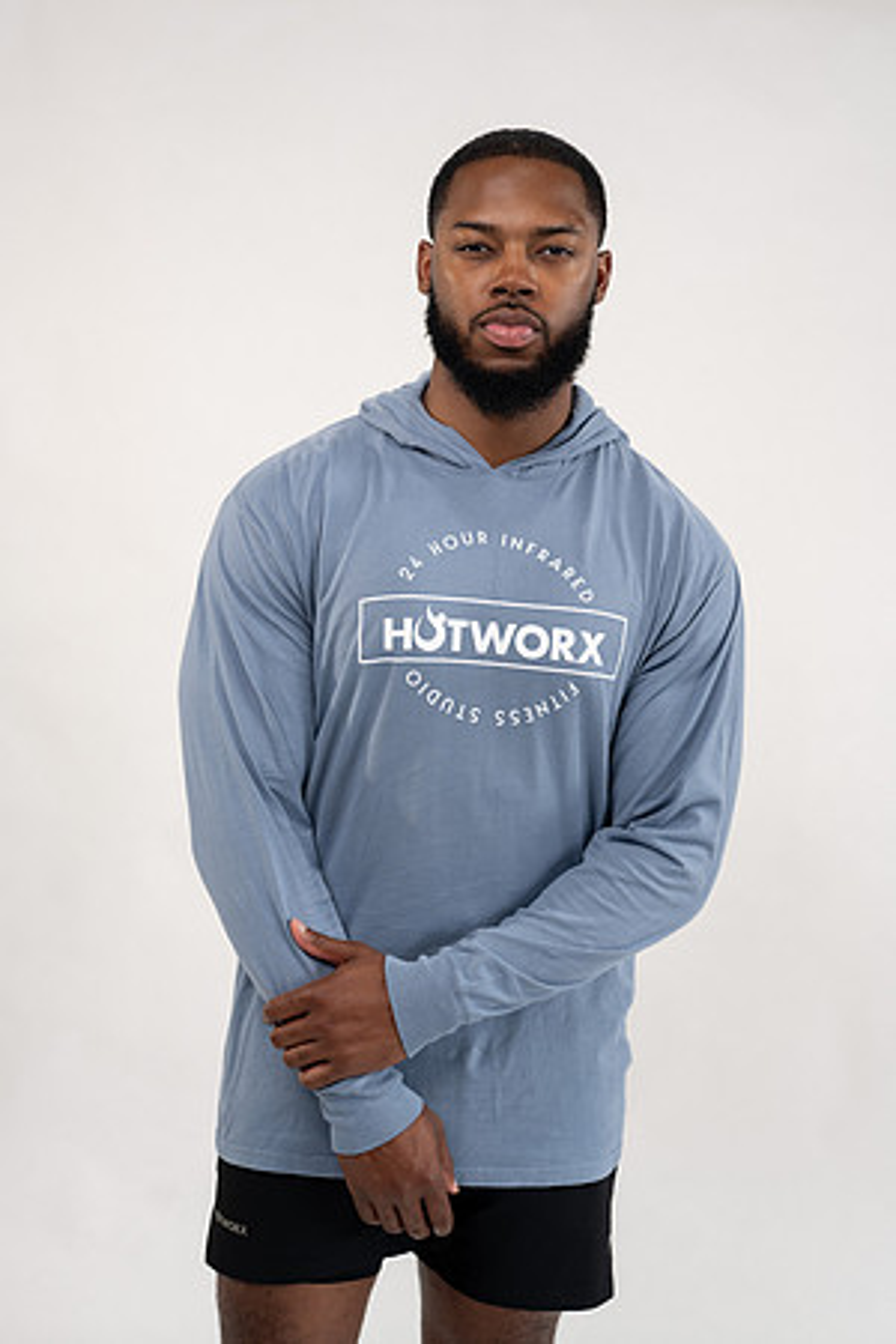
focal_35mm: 50
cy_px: 672
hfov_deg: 27.0
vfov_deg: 39.6
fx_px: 1867
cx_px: 448
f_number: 4
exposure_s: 1/160
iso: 200
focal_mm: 50
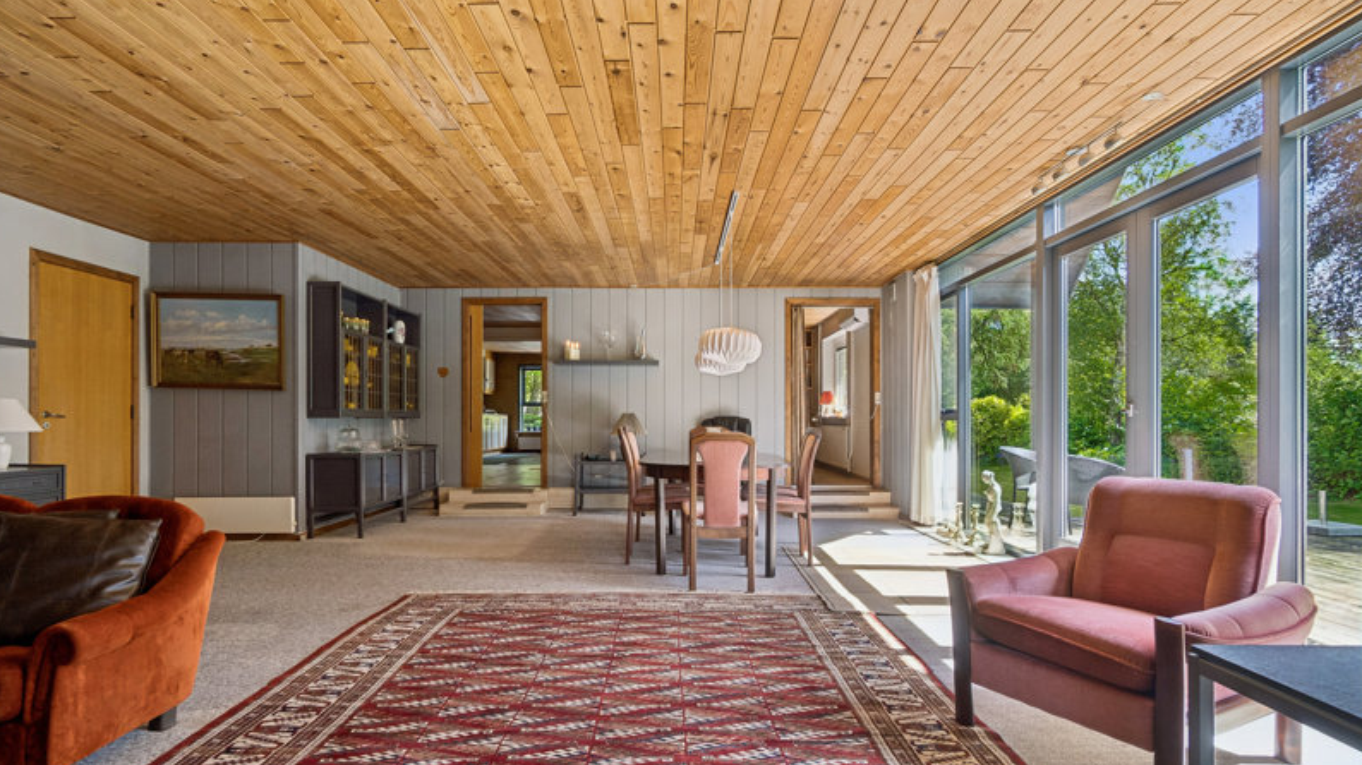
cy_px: 423
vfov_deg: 58.2
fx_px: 686
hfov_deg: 89.6
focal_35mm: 19
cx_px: 678
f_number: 8
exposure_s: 1/25
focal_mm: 12
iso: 200
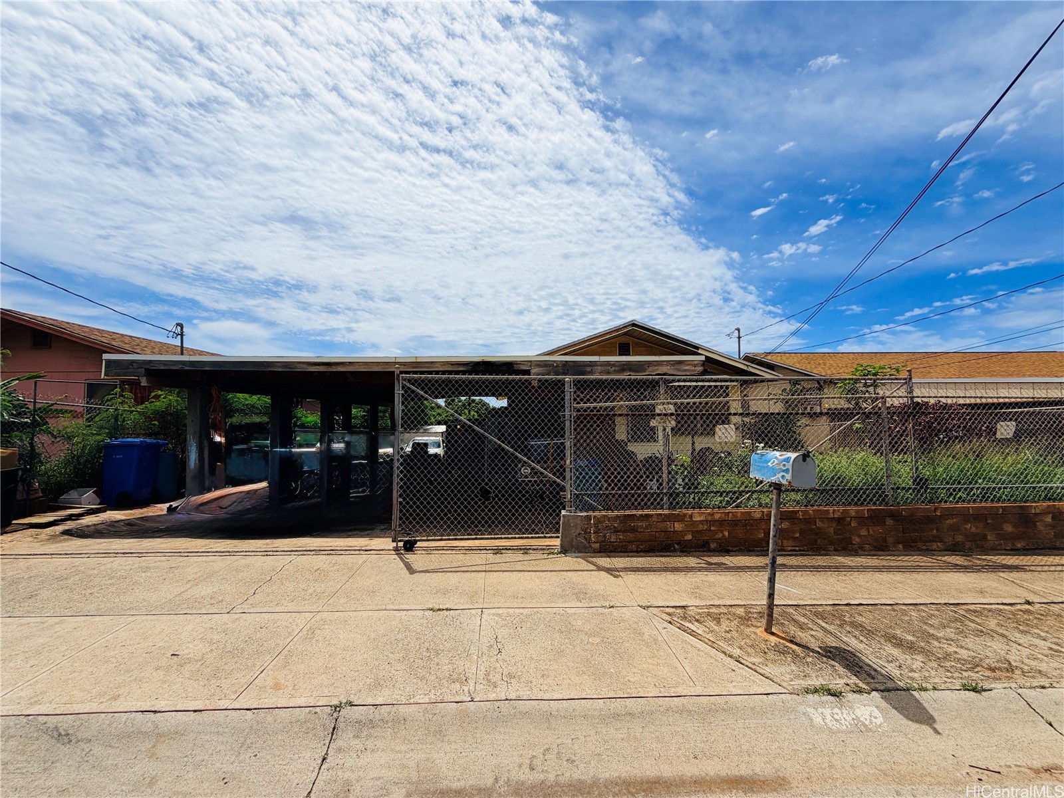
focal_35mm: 14
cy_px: 399
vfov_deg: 85.7
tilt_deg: +2.7
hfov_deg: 102.1
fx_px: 430
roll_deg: +0.1
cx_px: 532
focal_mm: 2.22
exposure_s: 1/2717
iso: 25
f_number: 2.2
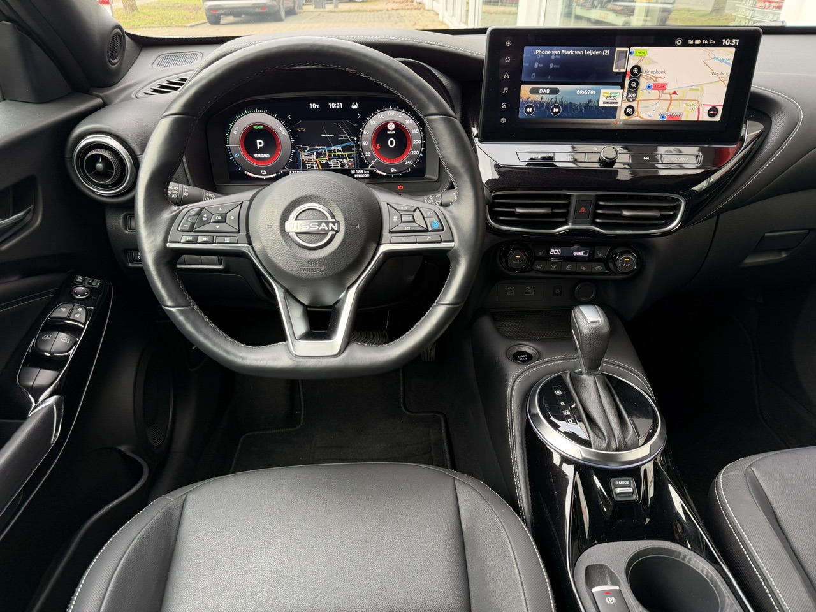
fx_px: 566
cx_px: 408
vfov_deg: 56.8
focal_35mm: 24
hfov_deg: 71.6
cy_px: 306
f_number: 1.78
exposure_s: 1/121
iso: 125
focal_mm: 6.76
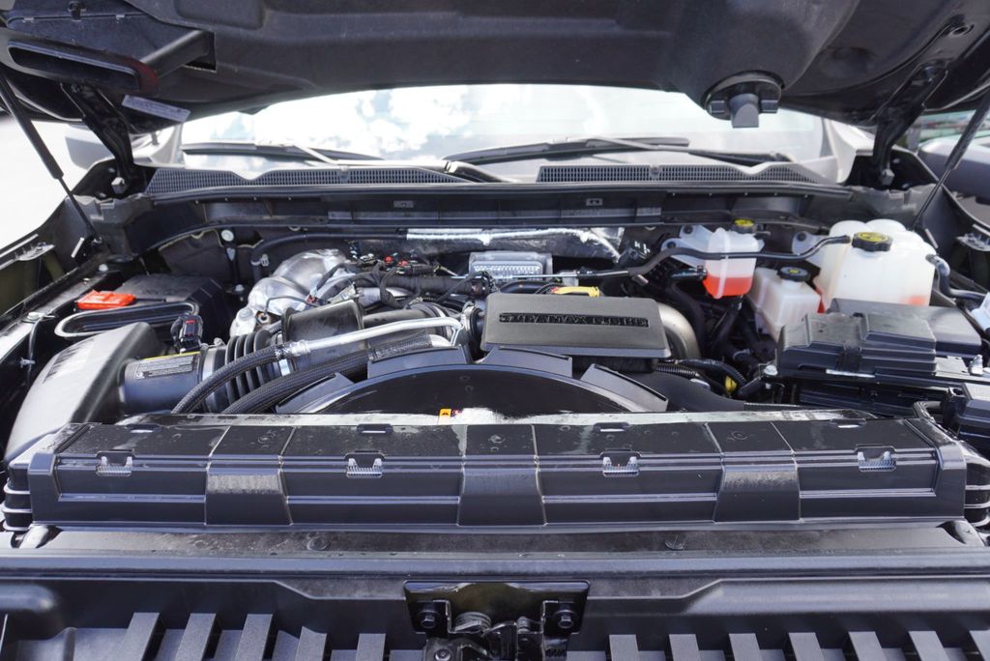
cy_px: 330
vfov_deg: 53.2
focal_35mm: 24
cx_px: 495
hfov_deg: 73.7
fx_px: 660
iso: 100
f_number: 4.5
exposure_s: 1/80
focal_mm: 16
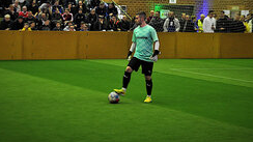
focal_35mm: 116
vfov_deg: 10.4
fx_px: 777
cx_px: 132
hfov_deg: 18.5
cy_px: 33
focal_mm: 45
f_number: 4.8
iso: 1600
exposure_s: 1/30
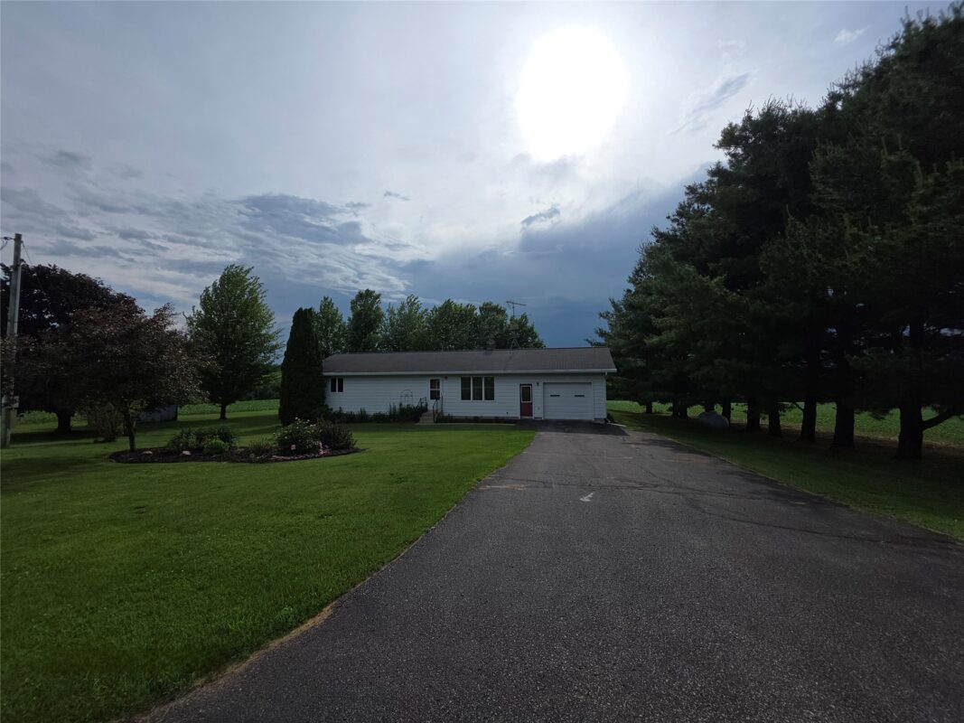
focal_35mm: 13
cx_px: 482
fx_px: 362
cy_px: 362
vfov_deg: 89.9
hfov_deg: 106.2
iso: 20
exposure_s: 1/2500
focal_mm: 2.2
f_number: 1.9
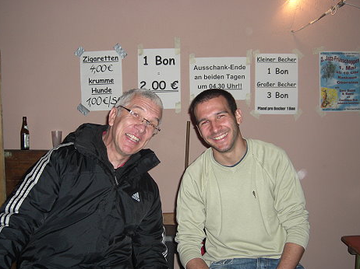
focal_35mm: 44
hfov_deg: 42.9
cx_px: 168
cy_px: 136
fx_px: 457
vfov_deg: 32.8
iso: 200
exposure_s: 1/60
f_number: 2.8
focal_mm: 7.9
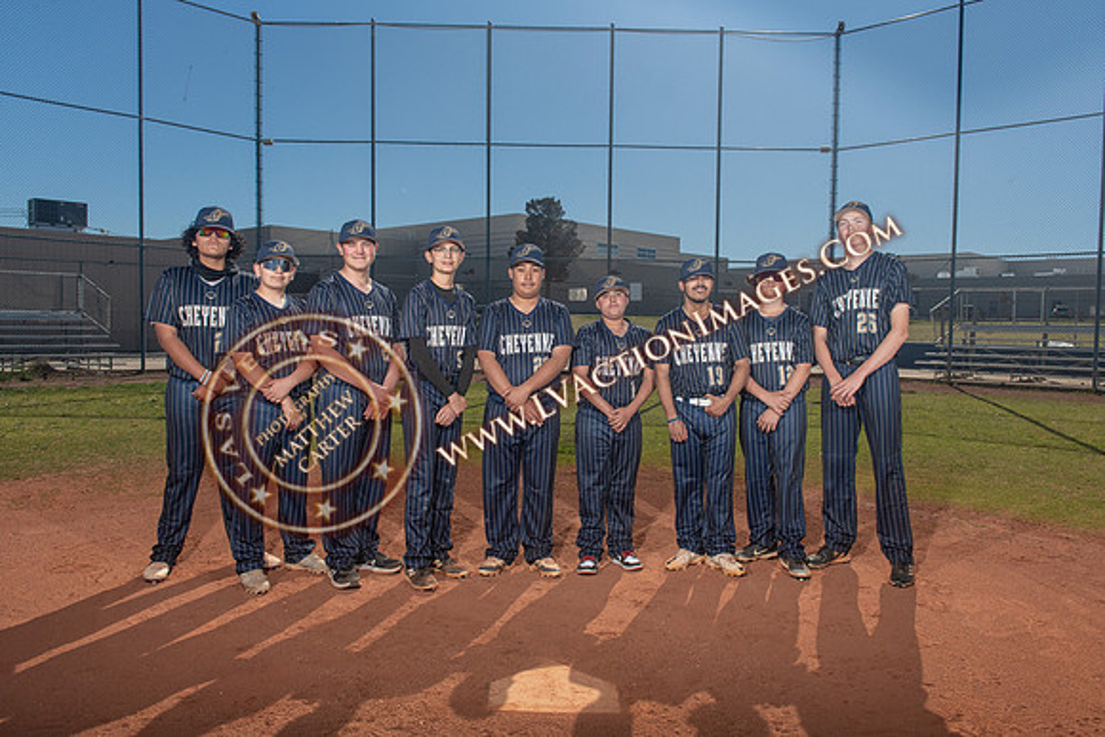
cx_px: 554
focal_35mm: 28
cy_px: 369
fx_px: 860
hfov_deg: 65.4
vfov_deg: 46.4
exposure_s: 1/250
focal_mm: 27
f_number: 10
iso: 320
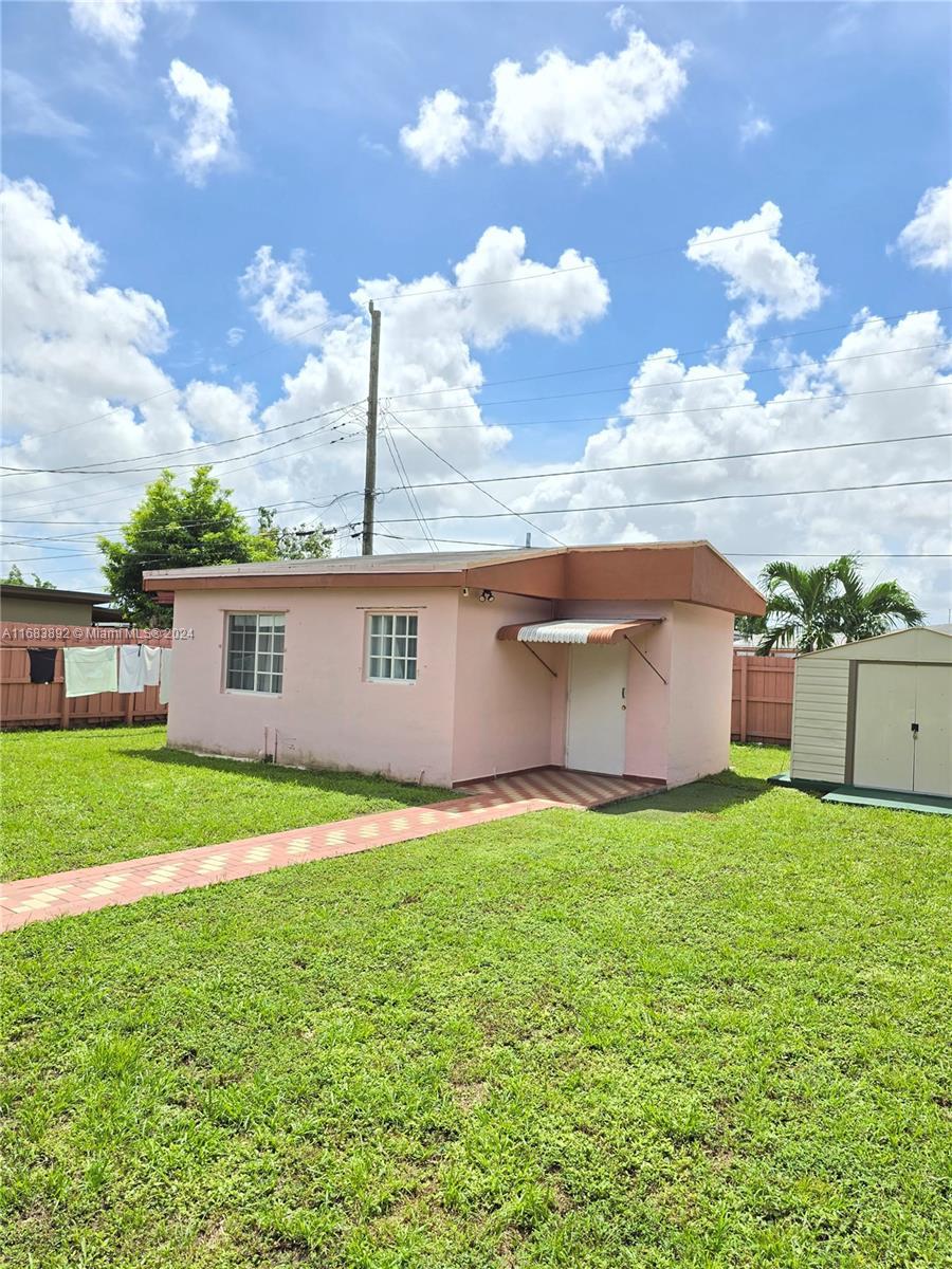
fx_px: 843
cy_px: 634
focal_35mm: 23
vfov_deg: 73.9
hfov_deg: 58.9
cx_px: 476
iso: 12
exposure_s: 1/614
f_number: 1.7
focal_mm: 6.3
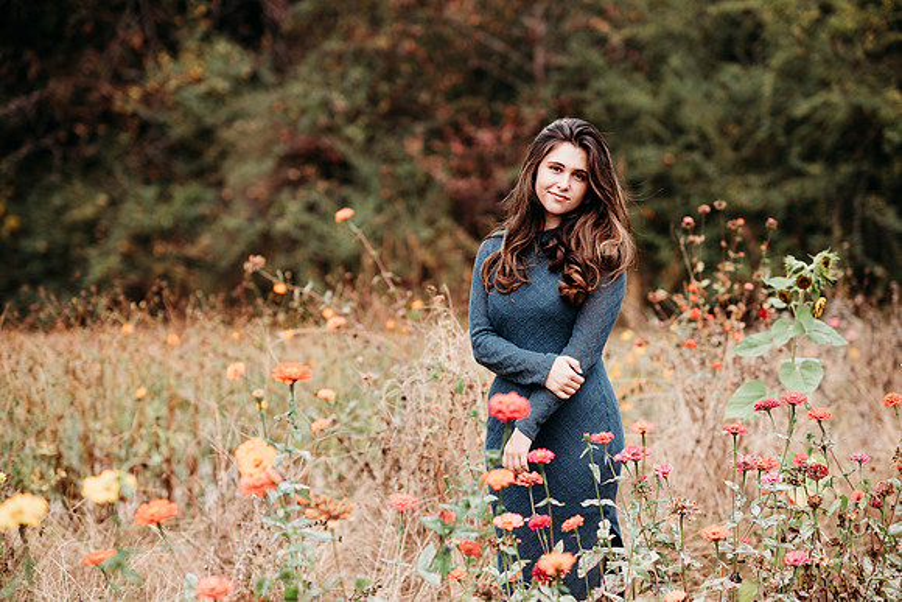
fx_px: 2130
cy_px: 301
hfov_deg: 23.9
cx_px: 451
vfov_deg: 16.1
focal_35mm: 85
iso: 100
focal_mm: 85
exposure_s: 1/500
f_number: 2.2
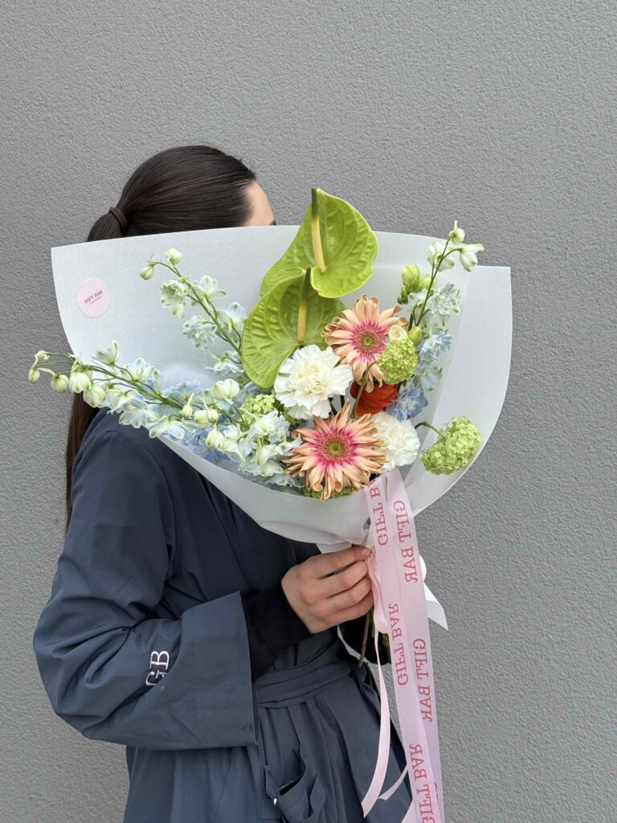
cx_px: 308
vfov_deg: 39.7
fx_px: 1141
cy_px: 412
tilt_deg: -3.9
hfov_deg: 30.3
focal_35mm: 48
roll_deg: +4.4
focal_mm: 6.8
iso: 80
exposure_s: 1/1484
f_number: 1.8
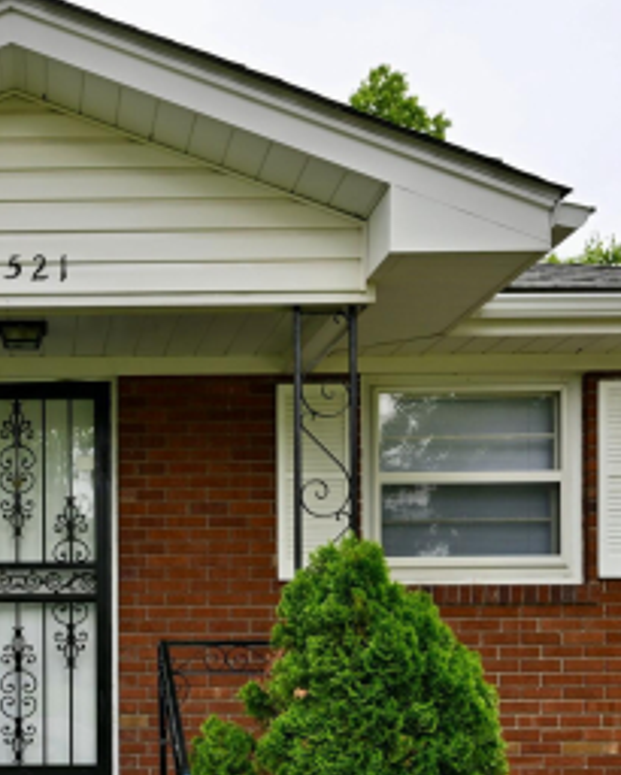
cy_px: 657
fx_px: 1294
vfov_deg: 32.1
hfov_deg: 25.7
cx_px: 5
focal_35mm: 56
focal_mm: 20.5
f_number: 5.6
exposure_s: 1/400
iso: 180
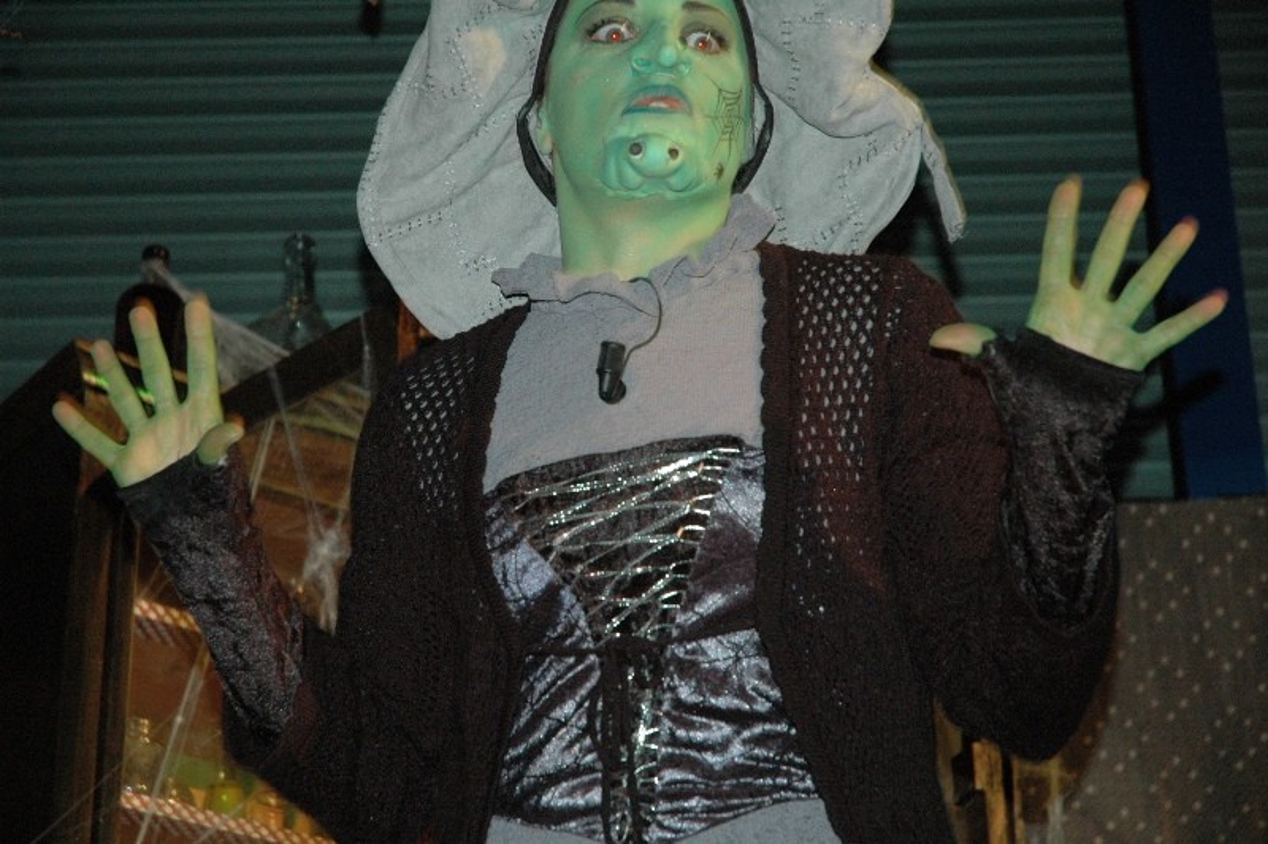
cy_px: 422
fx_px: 3695
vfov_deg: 13.0
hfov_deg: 19.5
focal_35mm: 105
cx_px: 634
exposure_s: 1/60
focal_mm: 70
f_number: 4.5
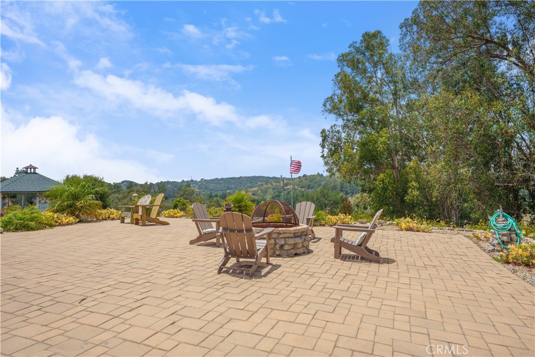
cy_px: 178
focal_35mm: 21
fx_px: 312
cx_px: 268
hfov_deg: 81.2
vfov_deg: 59.5
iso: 640
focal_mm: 21
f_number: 7.1
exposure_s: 1/2500
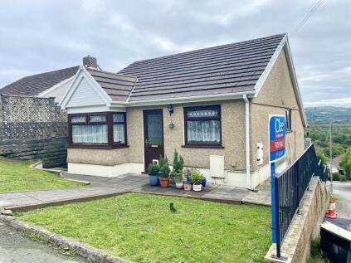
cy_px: 132
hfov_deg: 67.3
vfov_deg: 53.0
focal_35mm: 26
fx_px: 264
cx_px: 176
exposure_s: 1/1362
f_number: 1.8
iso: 32
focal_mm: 4.25
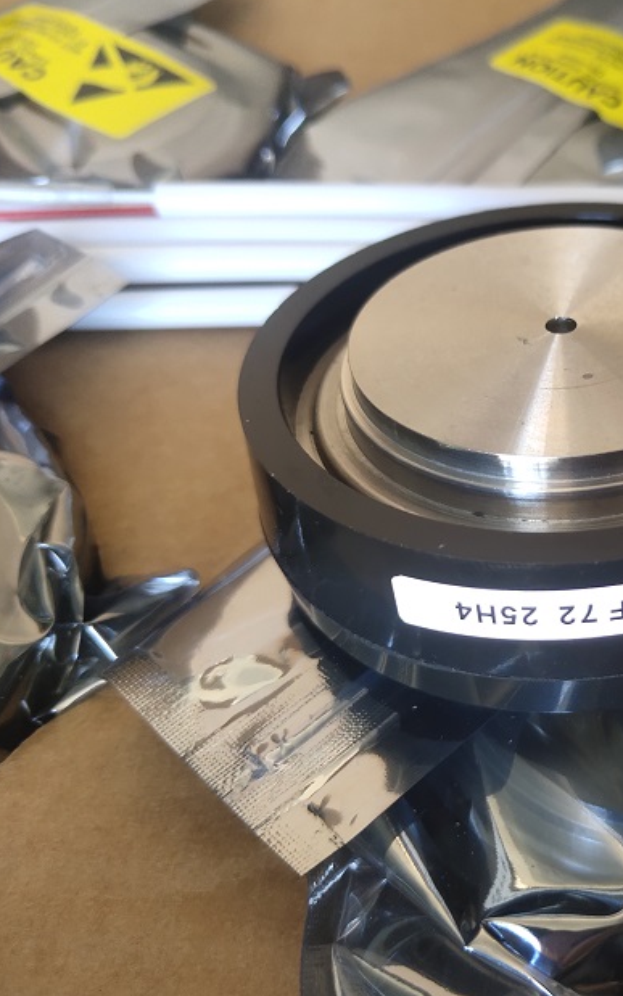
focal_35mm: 42
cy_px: 505
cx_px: 588
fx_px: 1141
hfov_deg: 29.0
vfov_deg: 47.2
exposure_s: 1/50
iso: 171
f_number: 1.8
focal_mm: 4.27
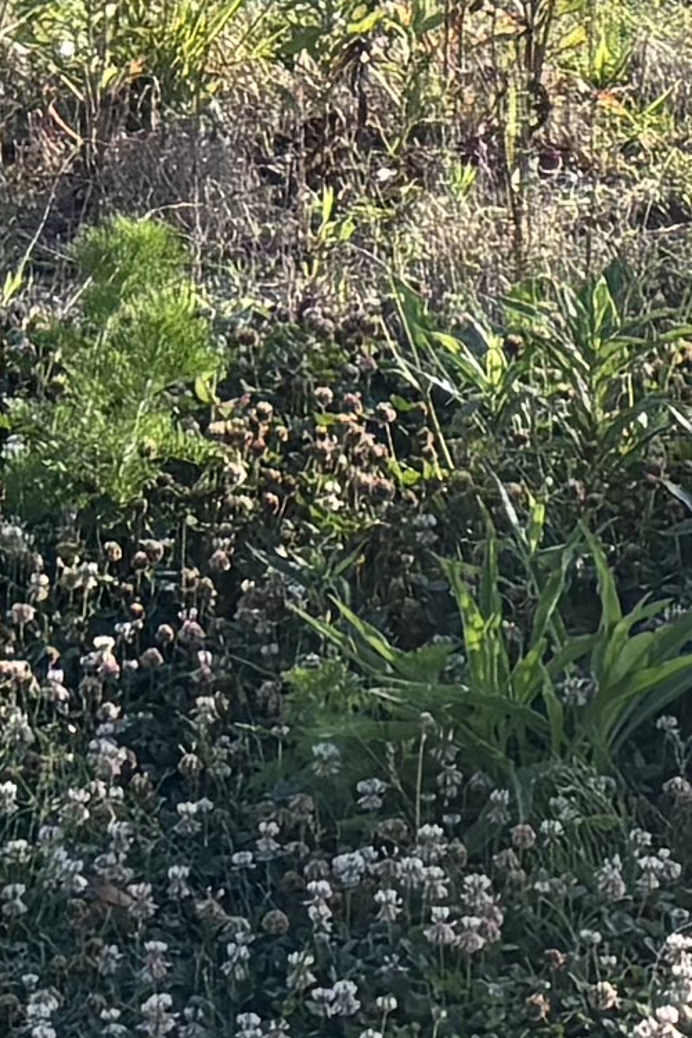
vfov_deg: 9.3
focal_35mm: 206
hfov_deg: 6.7
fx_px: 5939
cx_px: 161
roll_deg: -1.7
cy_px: -1050
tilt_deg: -2.8
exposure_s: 1/1845
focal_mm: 5.96
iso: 50
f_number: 1.6
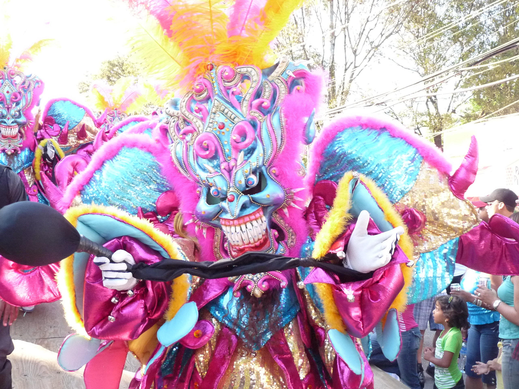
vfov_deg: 36.0
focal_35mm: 40
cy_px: 194
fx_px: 600
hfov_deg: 46.8
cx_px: 260
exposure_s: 1/250
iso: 320
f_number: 2.8
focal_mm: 4.9
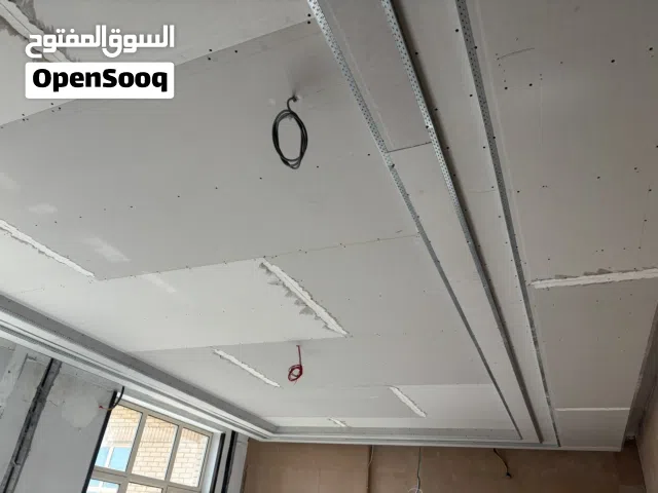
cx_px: 329
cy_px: 246
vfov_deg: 53.1
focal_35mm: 26
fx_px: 494
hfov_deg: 67.3
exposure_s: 1/121
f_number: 1.6
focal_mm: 5.96
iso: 80
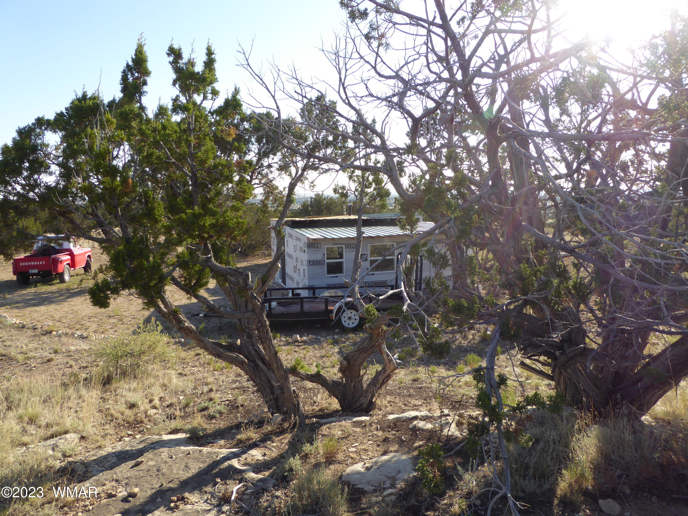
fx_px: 497
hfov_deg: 69.4
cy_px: 258
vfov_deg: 54.9
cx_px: 344
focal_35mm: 25
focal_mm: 4.3
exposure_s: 1/500
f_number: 3.3
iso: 100
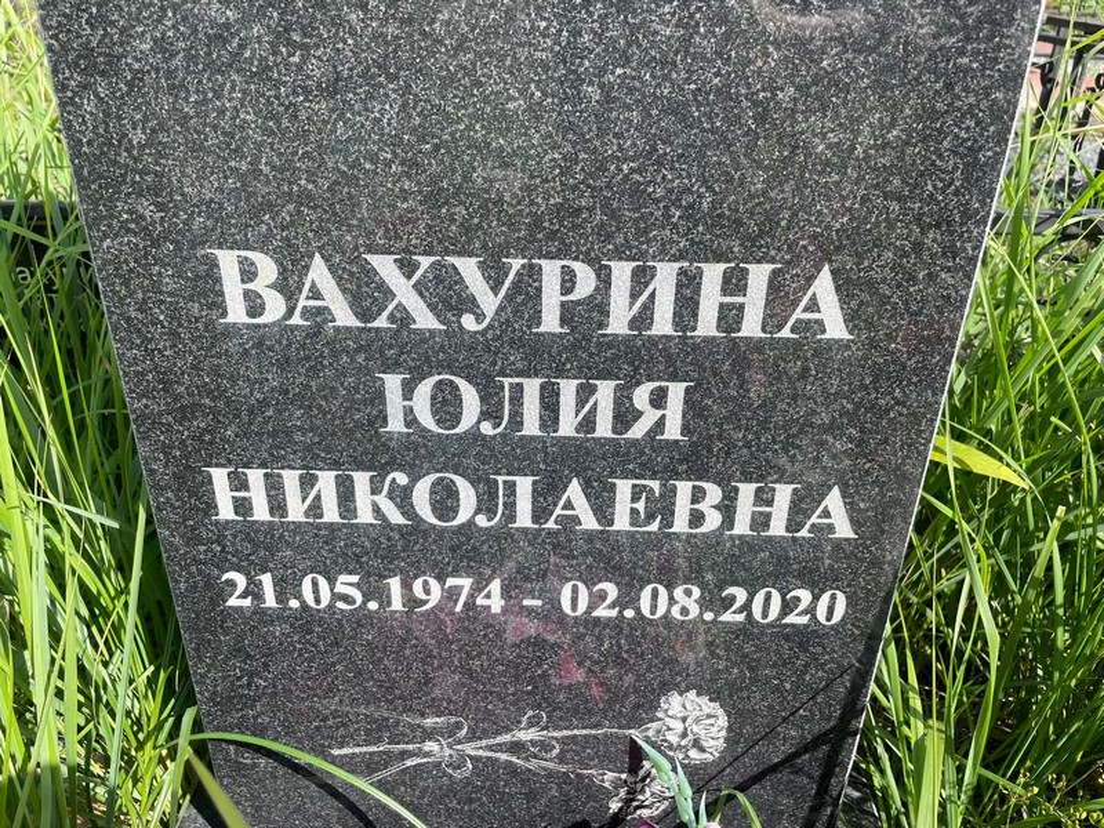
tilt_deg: -28.7
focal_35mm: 26
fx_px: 829
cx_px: 552
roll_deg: -1.9
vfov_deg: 53.1
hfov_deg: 67.3
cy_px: 414
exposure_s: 1/1618
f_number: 1.6
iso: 32
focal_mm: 4.2
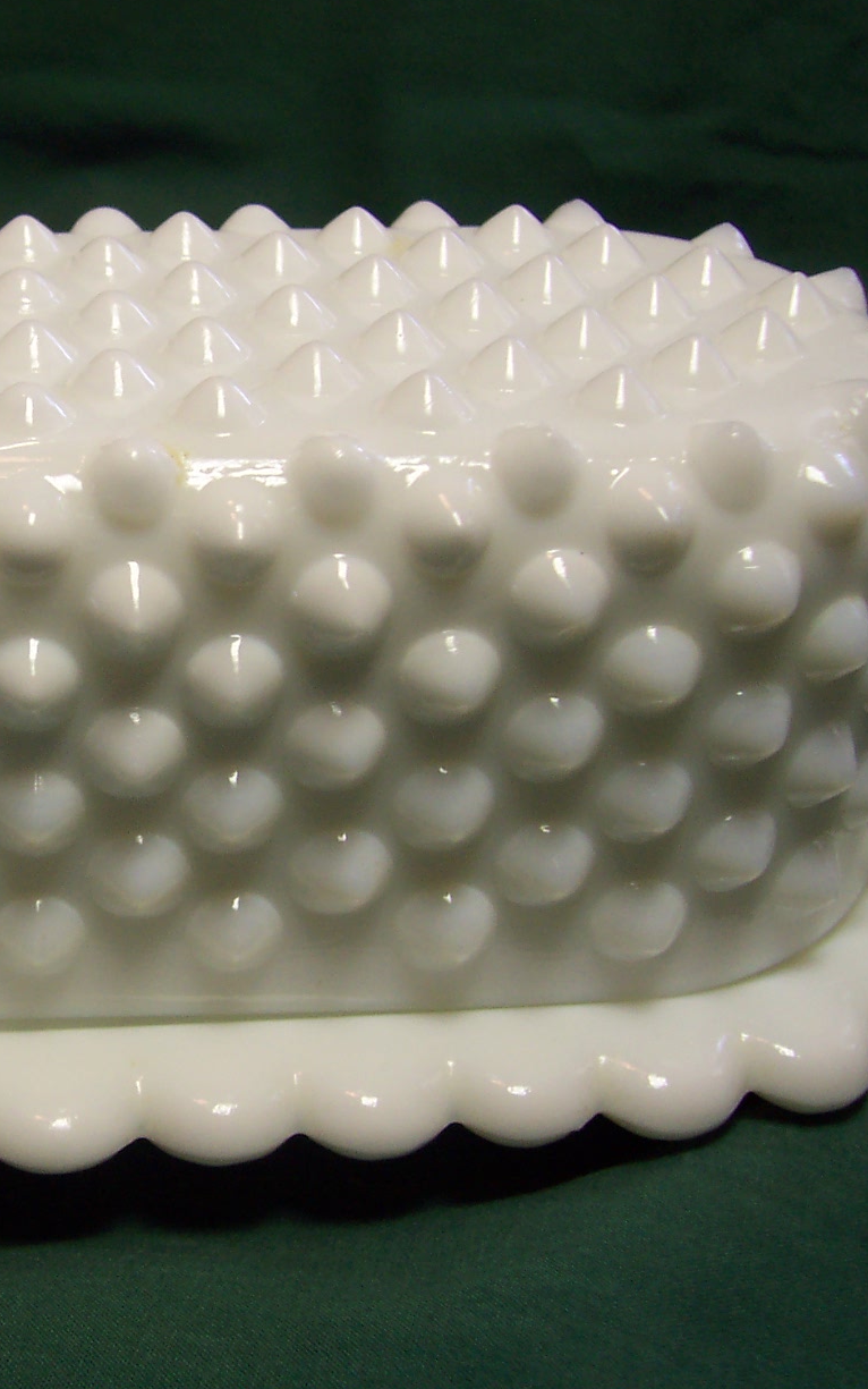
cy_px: 687
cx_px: 8
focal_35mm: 53
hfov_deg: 23.4
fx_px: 2005
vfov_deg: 38.2
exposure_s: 1/60
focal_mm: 5.6
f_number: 2.8
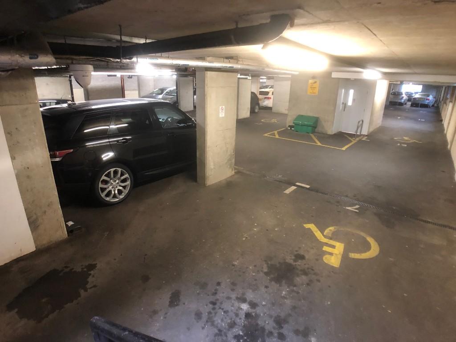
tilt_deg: -17.8
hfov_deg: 63.4
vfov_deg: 49.7
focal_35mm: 28
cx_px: 228
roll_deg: -1.3
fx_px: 369
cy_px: 171
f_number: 1.8
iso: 80
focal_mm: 3.99
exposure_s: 1/8
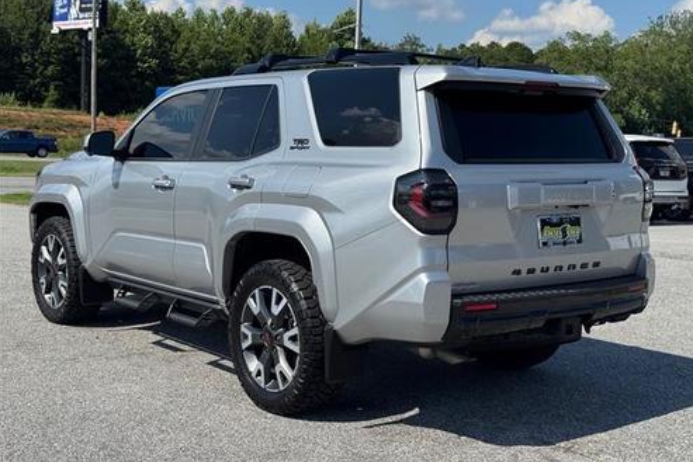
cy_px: 215
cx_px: 353
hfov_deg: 38.9
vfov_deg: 26.5
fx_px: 982
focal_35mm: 51
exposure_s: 1/5848
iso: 80
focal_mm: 6.76
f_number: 1.78
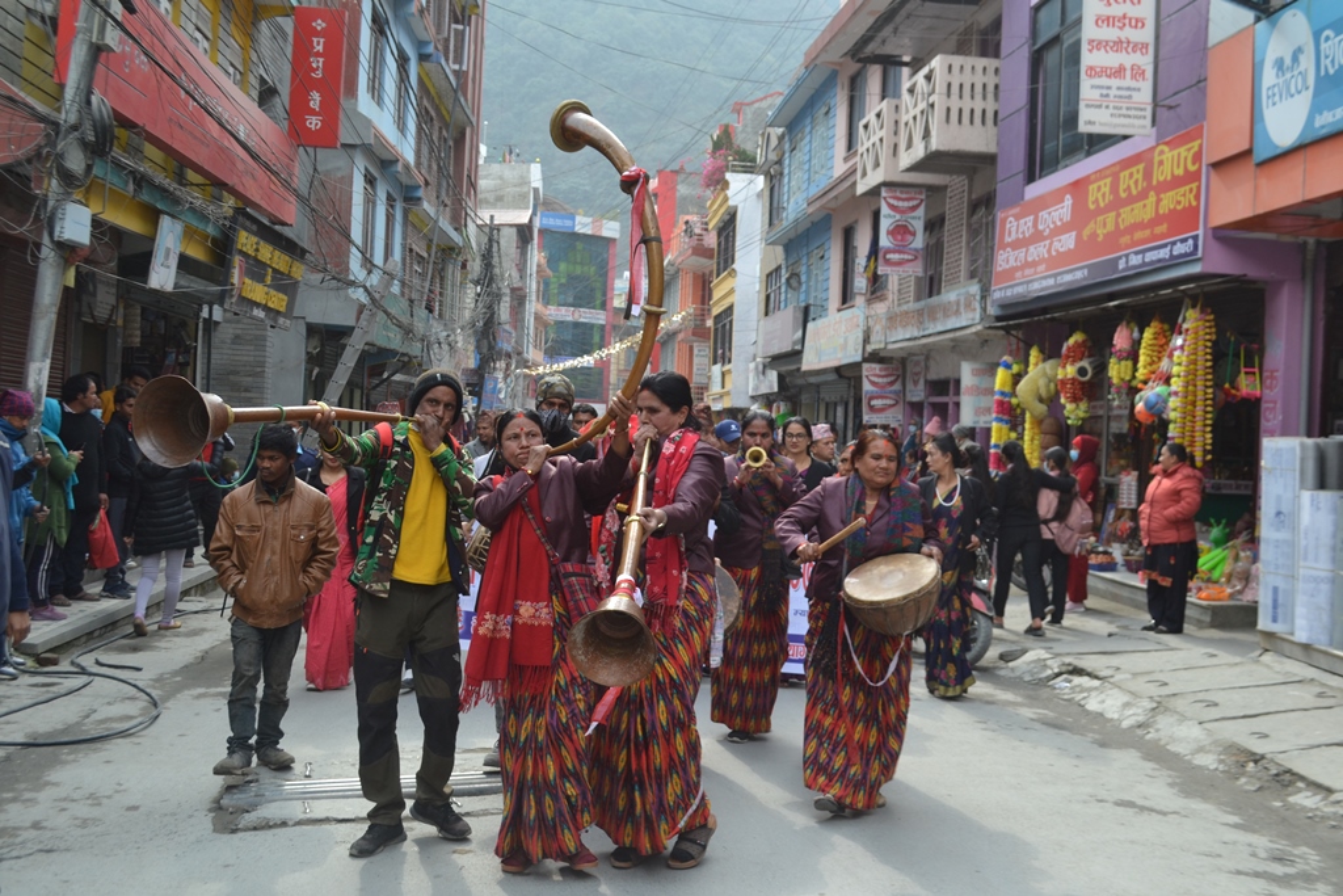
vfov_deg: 34.2
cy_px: 448
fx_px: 1455
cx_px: 672
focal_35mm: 39
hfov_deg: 49.5
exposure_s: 1/125
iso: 200
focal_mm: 26
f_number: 5.6
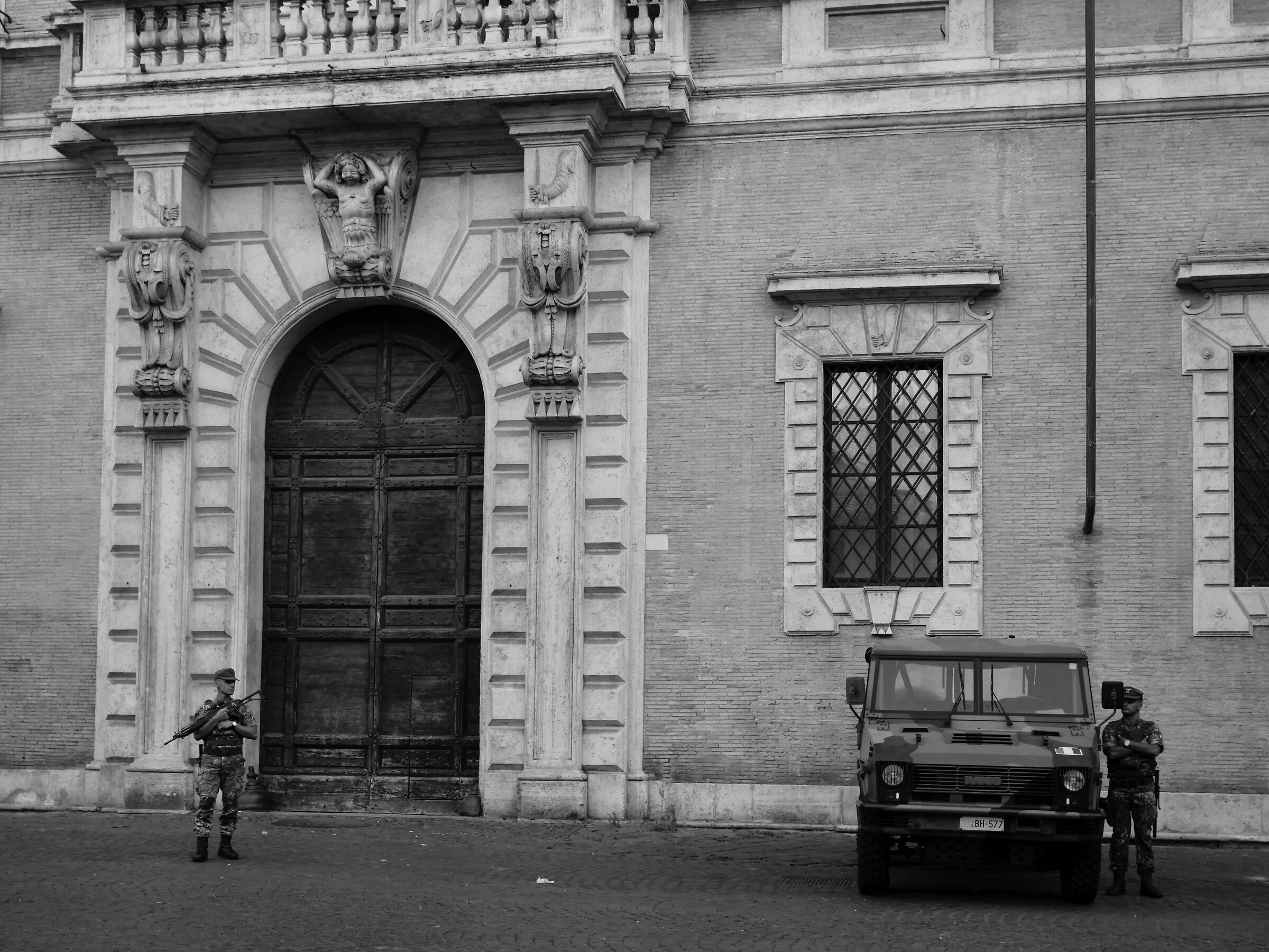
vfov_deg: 30.3
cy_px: 476
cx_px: 634
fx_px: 1760
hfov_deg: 39.7
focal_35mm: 48
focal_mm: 24
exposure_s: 1/60
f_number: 3.5
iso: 250
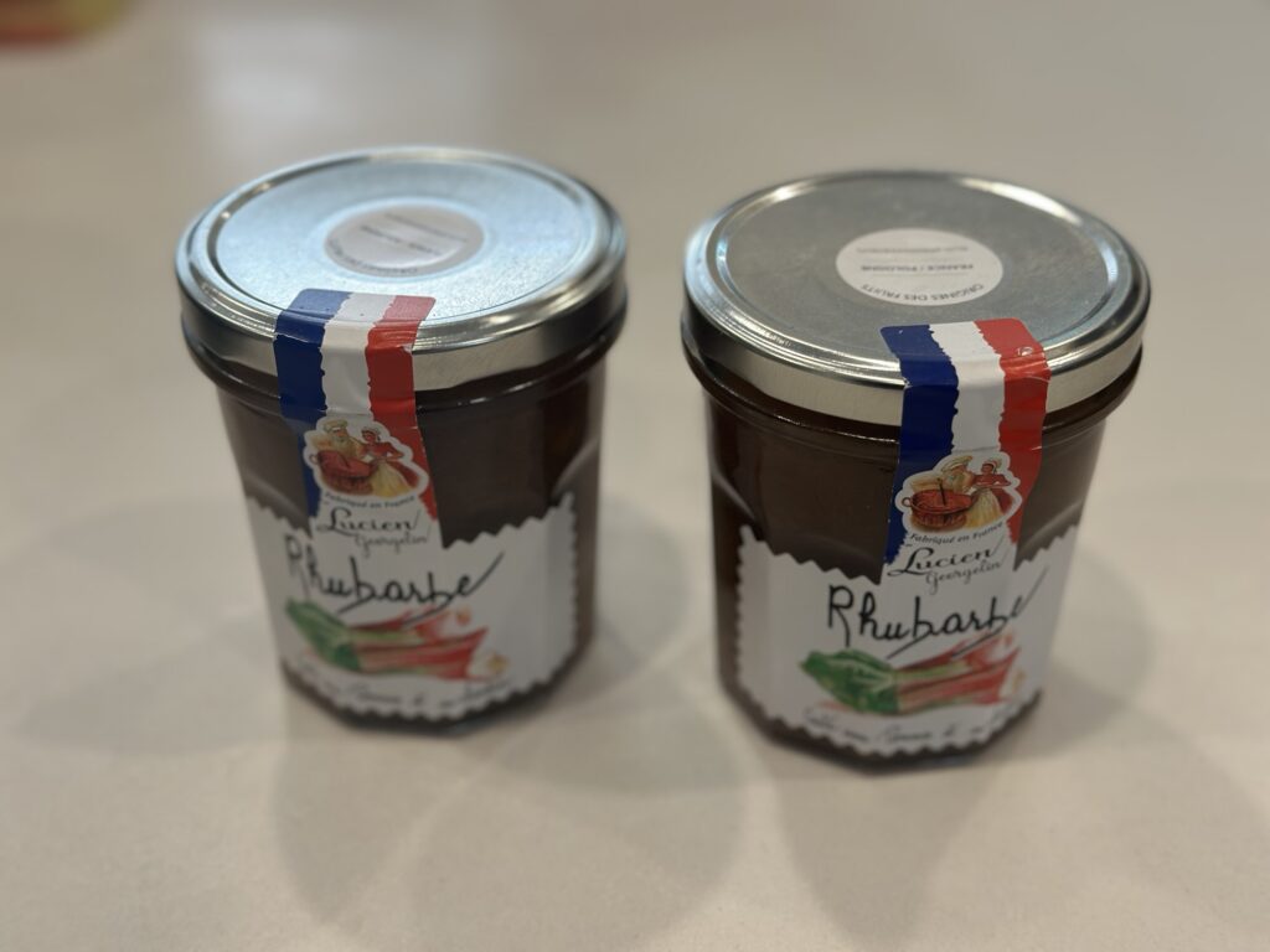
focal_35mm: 48
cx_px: 635
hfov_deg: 39.7
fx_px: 1761
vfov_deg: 30.3
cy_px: 476
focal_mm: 6.86
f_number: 1.78
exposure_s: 1/60
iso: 80
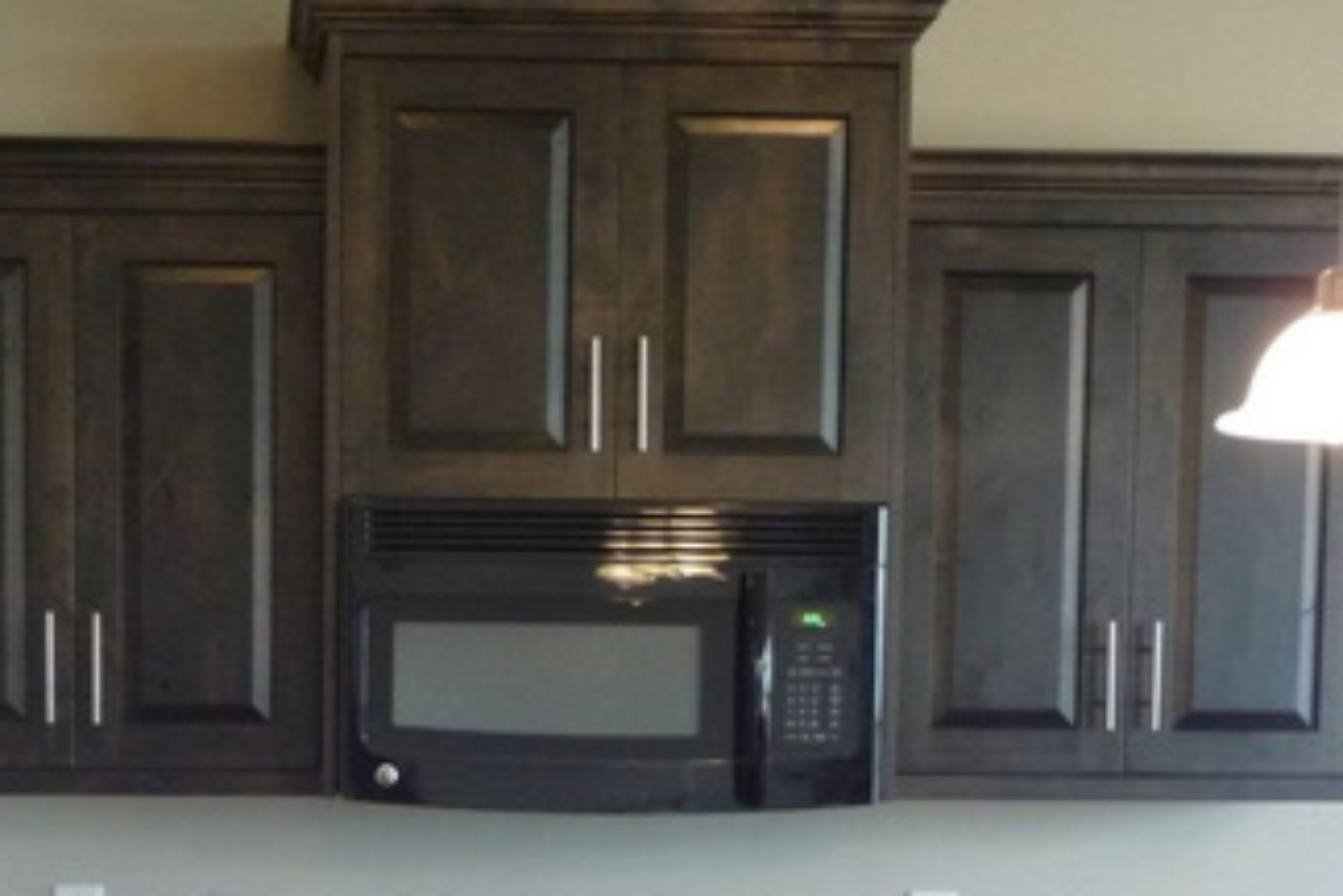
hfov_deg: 25.7
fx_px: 2910
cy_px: 958
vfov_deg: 17.0
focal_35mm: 78
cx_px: 377
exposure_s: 1/25
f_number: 3.8
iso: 400
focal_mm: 6.3
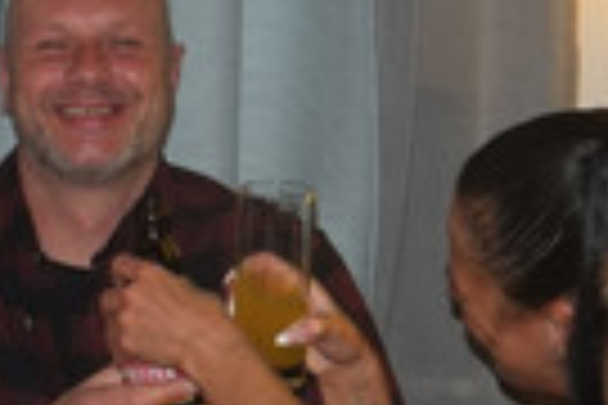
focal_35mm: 155
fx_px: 2618
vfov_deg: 8.9
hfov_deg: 13.0
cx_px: -27
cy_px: 209
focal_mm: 27.7
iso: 800
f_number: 5.6
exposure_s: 1/15
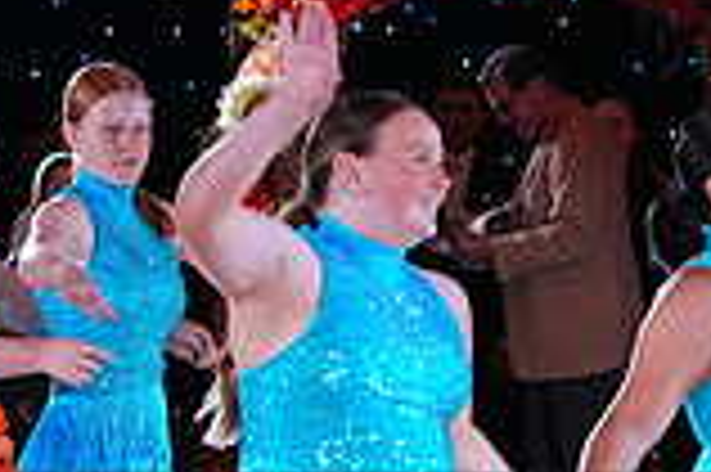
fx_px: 7615
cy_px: 591
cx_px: 302
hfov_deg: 5.3
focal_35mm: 386
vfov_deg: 3.5
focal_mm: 105
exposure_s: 1/400
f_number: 5.6
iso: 5000
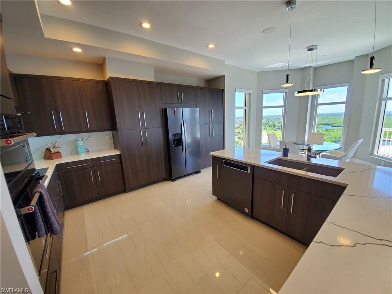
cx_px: 196
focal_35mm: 13
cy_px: 147
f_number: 2.2
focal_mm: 1.8
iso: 80
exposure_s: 1/59
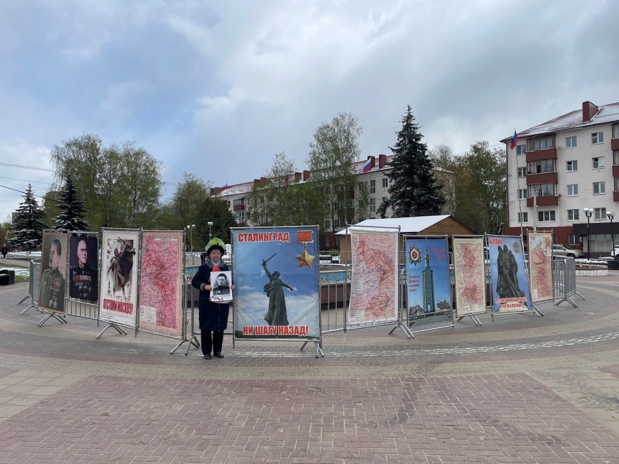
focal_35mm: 26
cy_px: 232
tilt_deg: +2.3
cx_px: 310
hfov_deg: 67.3
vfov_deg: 53.1
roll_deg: +0.6
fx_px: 465
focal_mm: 4.2
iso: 32
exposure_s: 1/4292
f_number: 1.6
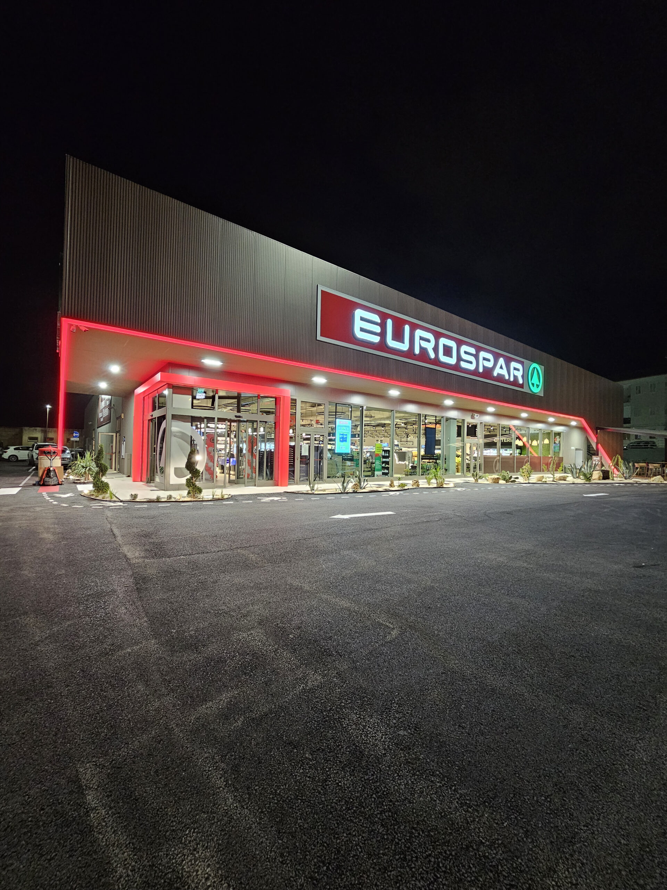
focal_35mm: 13
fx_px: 334
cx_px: 334
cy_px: 445
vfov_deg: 106.2
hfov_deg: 89.9
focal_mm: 2.2
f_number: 2.2
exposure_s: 1/33
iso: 400
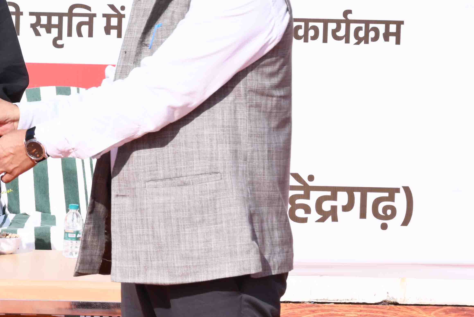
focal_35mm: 182
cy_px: 18
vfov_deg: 7.5
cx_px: -76
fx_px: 2397
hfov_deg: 11.1
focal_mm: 70
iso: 200
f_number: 14
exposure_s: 1/160
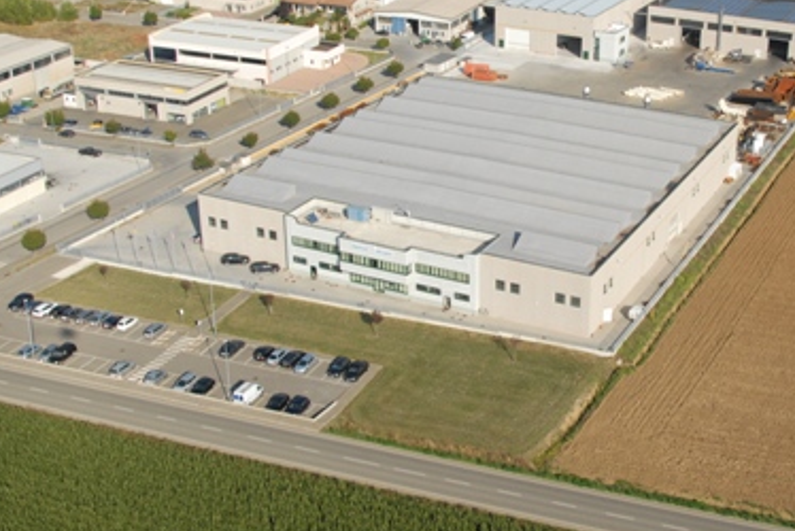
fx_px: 1238
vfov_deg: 24.2
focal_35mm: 56
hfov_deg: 35.0
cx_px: 573
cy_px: 209
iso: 320
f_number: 8
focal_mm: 22
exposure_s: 1/800
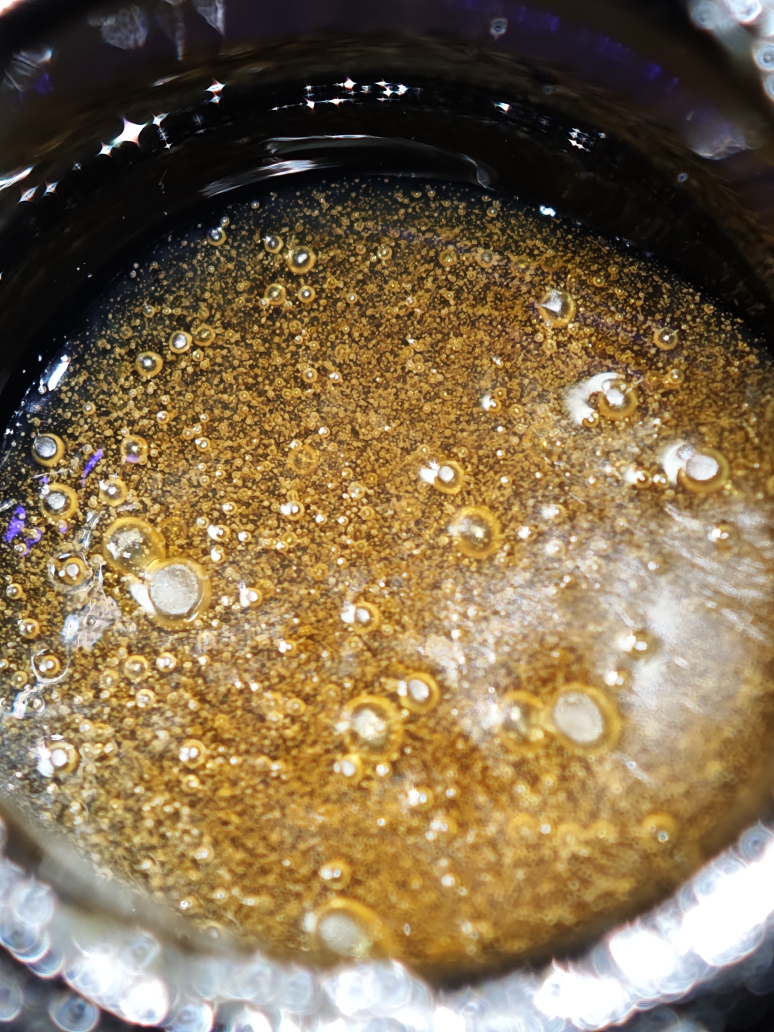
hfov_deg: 10.6
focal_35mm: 140
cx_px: 387
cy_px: 516
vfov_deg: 14.1
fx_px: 4174
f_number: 1.8
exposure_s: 1/100
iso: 50
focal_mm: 11.5
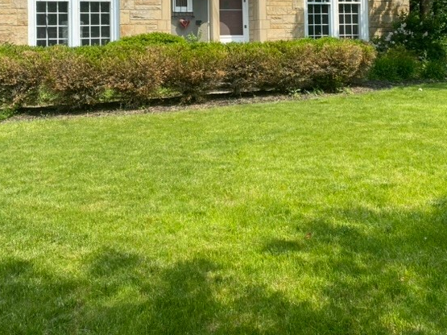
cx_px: 239
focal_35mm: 48
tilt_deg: +4.1
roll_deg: +1.2
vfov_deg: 28.9
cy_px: 27
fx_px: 620
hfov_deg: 39.6
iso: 32
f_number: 1.8
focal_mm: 4.25
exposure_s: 1/1447
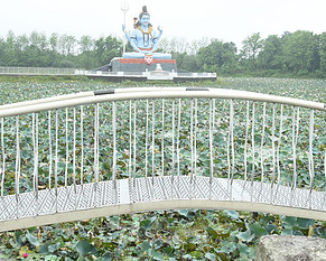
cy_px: 86
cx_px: 168
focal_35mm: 58
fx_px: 560
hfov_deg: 32.5
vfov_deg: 26.1
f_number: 7.1
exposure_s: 1/160
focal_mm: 31
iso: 1000
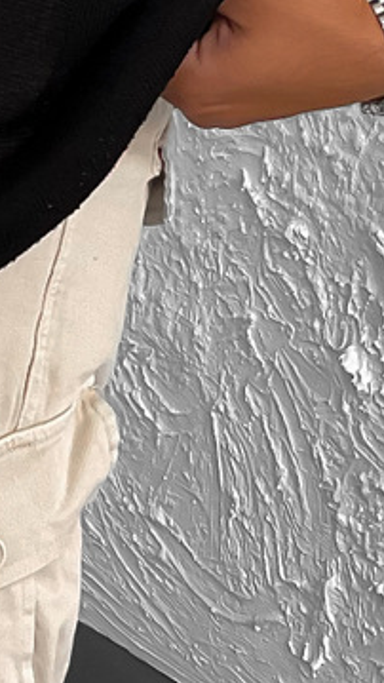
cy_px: 122
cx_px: 19
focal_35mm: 141
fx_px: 2552
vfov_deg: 15.1
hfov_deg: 8.6
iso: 64
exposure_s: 1/115
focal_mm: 3
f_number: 1.8
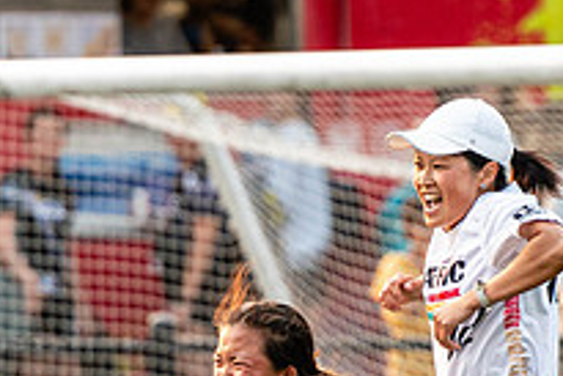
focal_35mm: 1239
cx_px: 540
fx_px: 19390
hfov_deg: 1.7
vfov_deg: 1.1
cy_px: 398
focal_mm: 200
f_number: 3.2
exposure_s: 1/1250
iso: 400
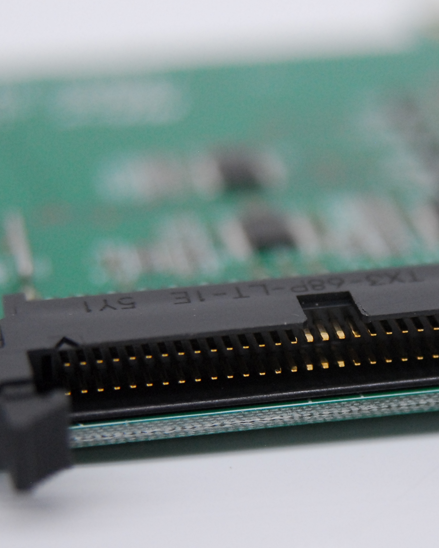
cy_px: 323
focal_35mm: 184
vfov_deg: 10.5
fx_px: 2989
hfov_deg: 8.4
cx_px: 344
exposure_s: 1/160
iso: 800
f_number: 4
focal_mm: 66
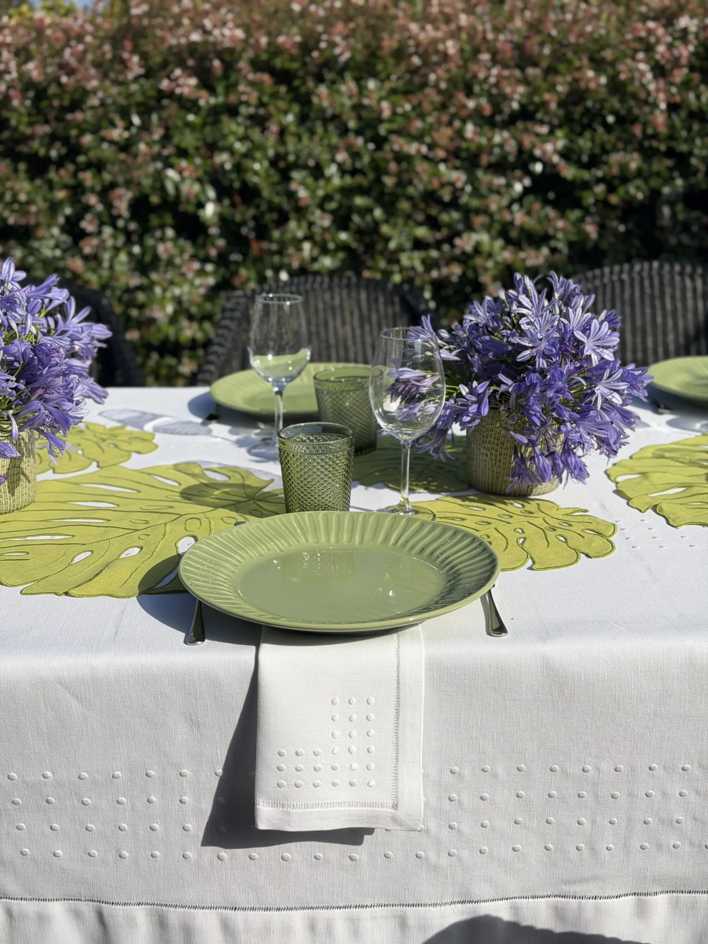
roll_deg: +1.2
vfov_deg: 39.7
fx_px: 1309
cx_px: 354
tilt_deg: -17.0
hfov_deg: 30.3
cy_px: 472
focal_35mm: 48
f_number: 1.78
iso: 64
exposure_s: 1/8772
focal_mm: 6.76
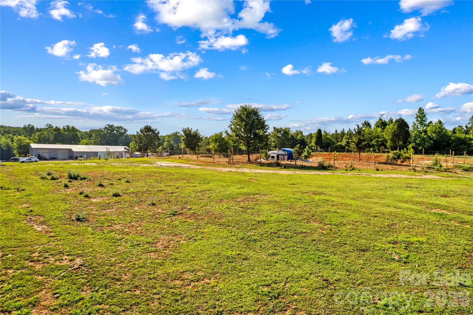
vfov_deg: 57.2
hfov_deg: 78.6
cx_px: 236
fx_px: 289
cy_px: 158
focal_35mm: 22
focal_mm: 8.38
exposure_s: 1/2000
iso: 110
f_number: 2.8
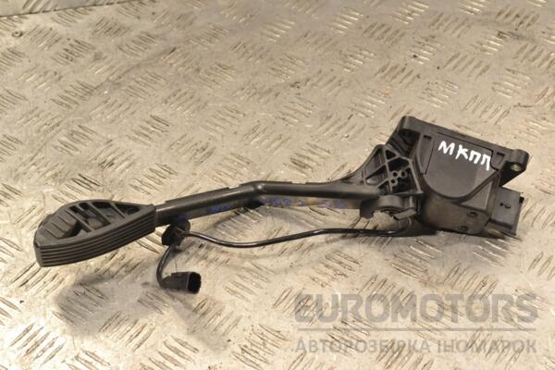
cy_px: 185
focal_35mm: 72
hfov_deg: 28.1
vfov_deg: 18.9
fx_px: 1110
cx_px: 278
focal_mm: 48
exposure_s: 1/320
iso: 3200
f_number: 9
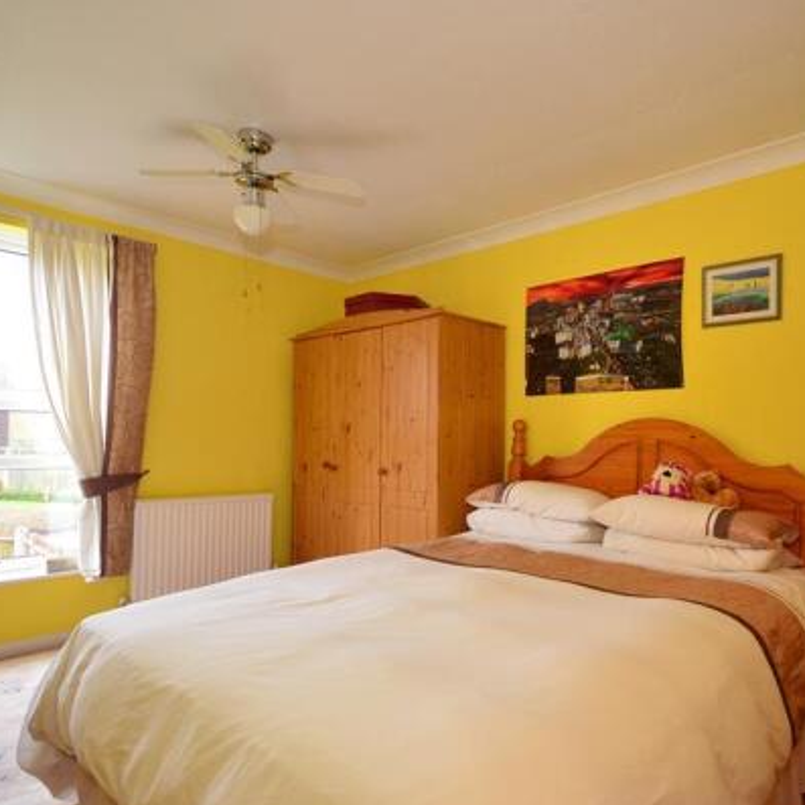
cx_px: 491
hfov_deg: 71.2
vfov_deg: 72.1
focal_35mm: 21
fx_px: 553
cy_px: 424
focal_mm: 10
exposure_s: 1/2.5
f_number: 4
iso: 640
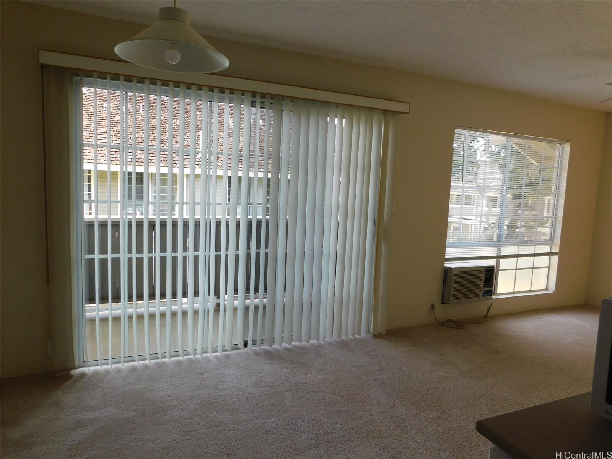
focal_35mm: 23
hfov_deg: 73.9
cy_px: 230
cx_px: 306
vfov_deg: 58.9
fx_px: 407
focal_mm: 4
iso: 125
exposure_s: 1/125
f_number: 3
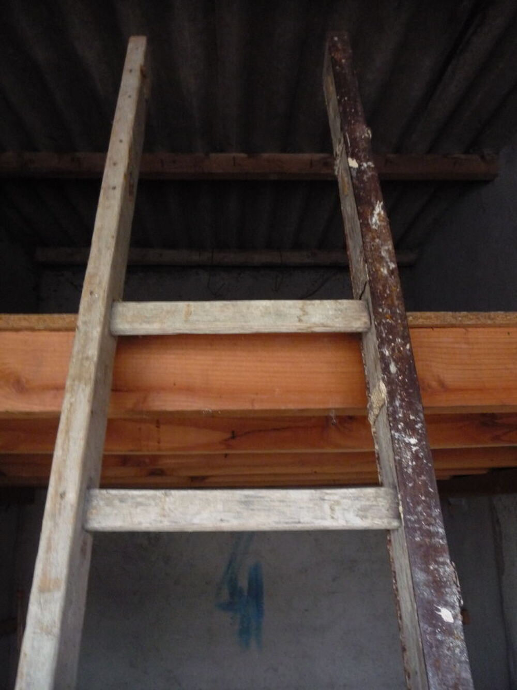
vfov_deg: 60.0
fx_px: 597
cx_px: 258
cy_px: 345
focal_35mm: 30
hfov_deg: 46.8
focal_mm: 5.2
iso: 400
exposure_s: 1/8
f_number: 3.3
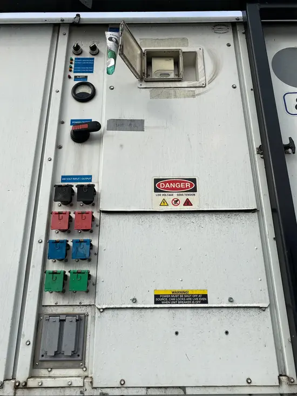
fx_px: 297
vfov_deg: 67.3
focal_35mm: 26
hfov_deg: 53.1
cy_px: 198
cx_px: 148
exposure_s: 1/2688
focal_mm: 4.25
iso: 32
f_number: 1.8
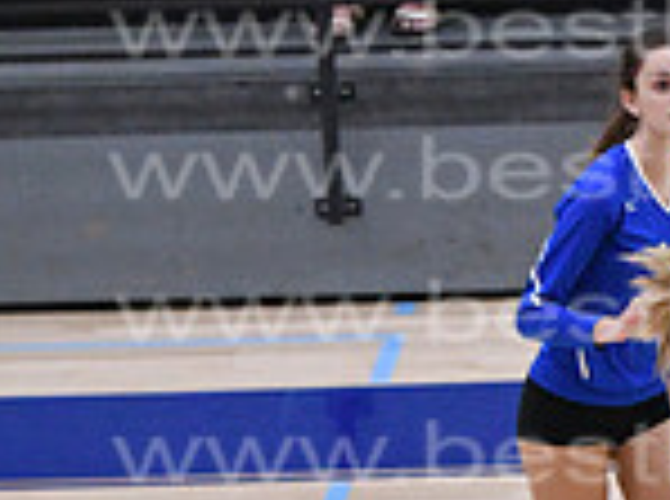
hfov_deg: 3.6
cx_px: 852
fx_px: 10658
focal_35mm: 552
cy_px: 392
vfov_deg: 2.7
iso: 6400
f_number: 3.2
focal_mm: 98
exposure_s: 1/1250
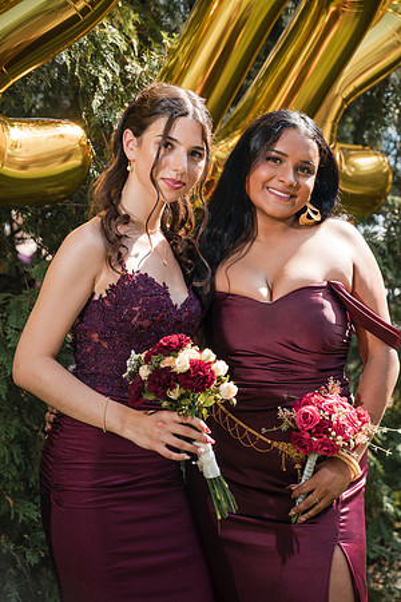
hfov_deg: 13.6
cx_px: 200
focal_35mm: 101
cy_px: 301
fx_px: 1687
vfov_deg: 20.2
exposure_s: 1/250
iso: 200
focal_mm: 101
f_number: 5
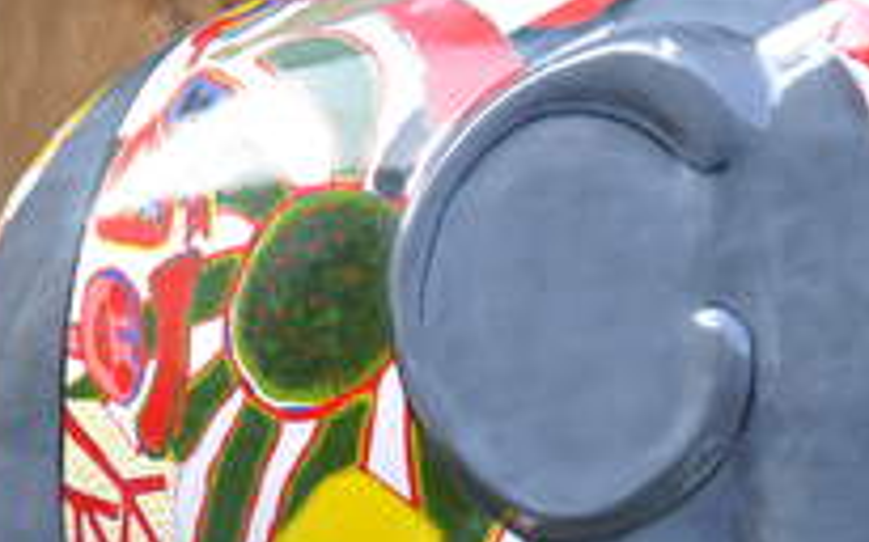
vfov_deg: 8.0
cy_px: 718
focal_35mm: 162
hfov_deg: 12.9
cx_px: 615
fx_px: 3836
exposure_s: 1/25
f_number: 4.2
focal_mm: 34
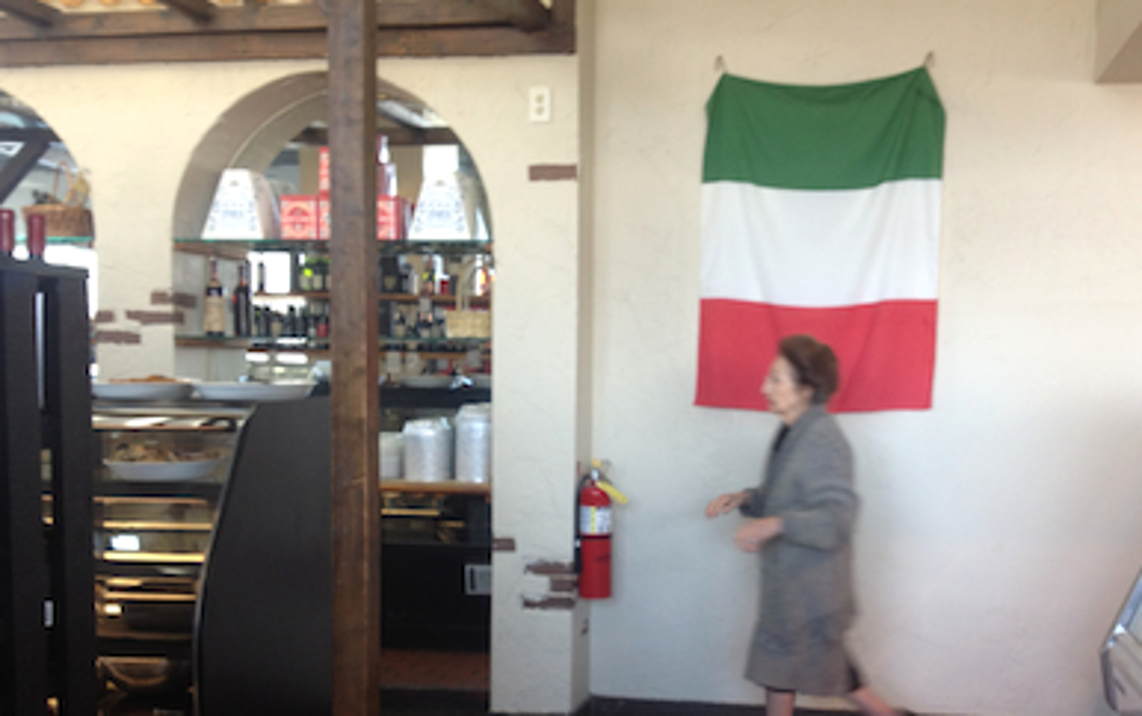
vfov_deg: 26.7
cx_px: 669
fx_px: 1495
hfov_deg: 41.7
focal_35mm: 48
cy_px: 507
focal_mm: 4.28
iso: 64
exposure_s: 1/30
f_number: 2.4
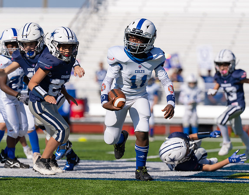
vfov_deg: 6.1
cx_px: 124
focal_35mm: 253
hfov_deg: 7.7
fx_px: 1846
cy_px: 106
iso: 100
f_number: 3.5
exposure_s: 1/2000
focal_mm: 200
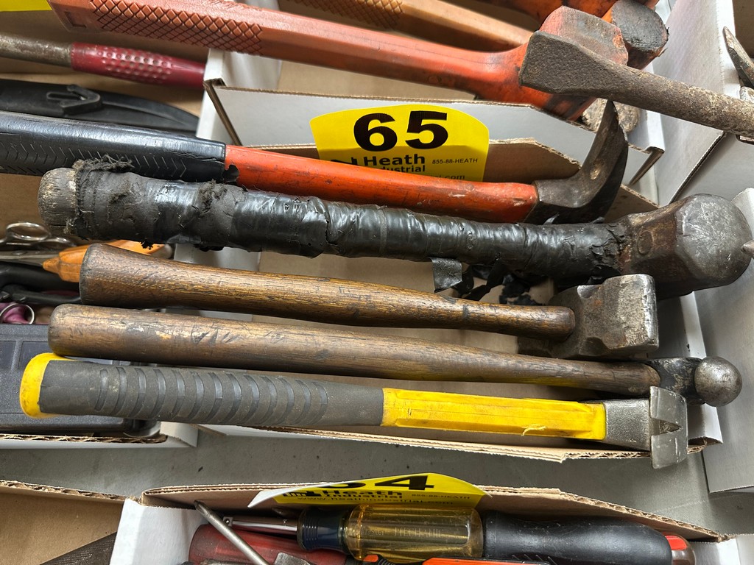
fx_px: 523
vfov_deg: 56.8
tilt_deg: -65.6
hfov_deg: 71.6
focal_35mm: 24
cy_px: 282
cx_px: 377
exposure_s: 1/53
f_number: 1.78
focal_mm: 6.86
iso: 200
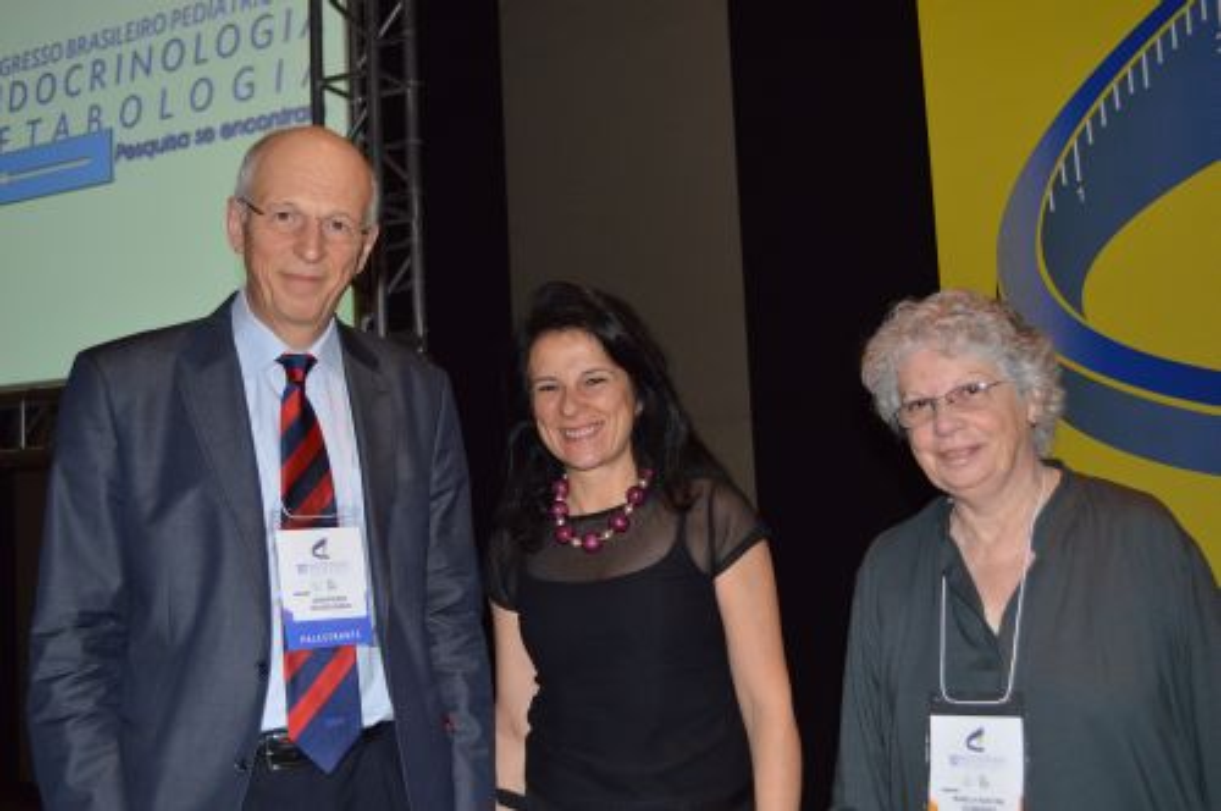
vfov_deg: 36.8
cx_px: 610
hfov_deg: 53.2
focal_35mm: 36
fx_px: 1219
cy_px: 406
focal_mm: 24
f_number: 5
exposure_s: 1/60
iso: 800
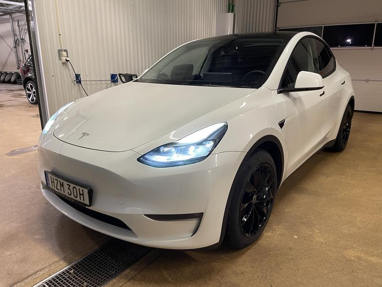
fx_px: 287
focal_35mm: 26
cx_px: 191
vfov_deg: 53.1
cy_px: 144
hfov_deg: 67.3
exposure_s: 1/50
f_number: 1.6
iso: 64
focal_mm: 4.2
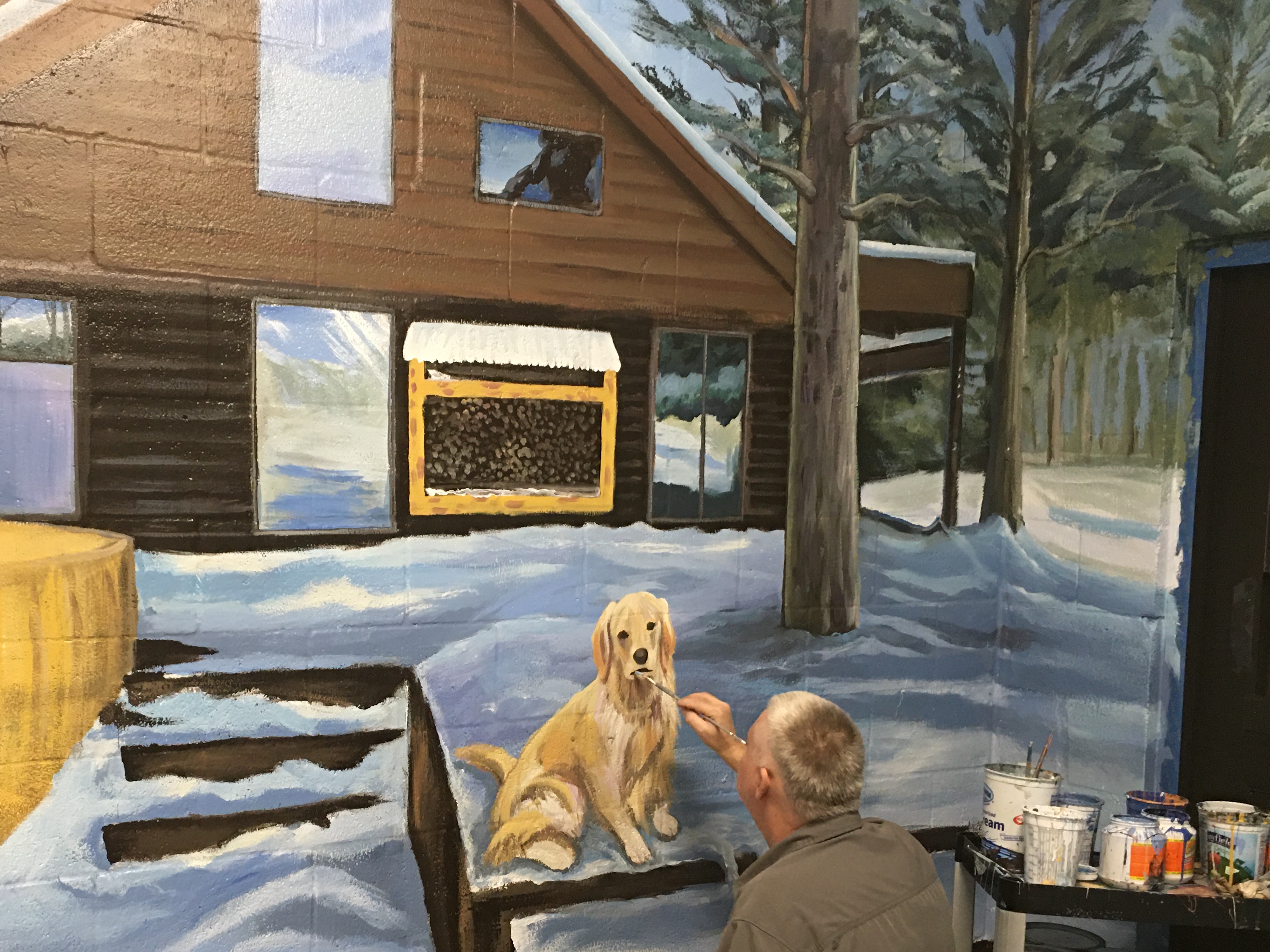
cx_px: 482
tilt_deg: -5.3
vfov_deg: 35.7
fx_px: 1467
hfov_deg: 46.4
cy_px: 614
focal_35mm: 40
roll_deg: -1.3
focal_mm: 4.15
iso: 100
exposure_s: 1/15
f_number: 2.2
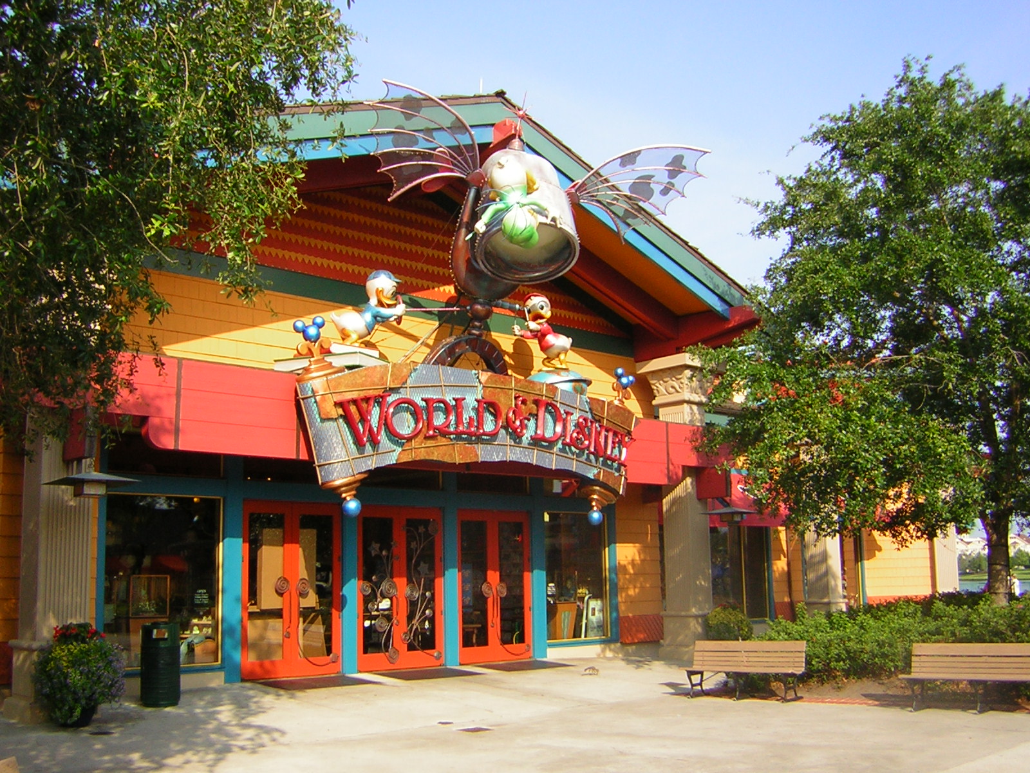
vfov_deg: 39.7
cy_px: 386
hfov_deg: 51.4
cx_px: 515
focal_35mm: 36
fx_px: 1071
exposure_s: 1/187
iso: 50
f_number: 5.2
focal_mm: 4.7
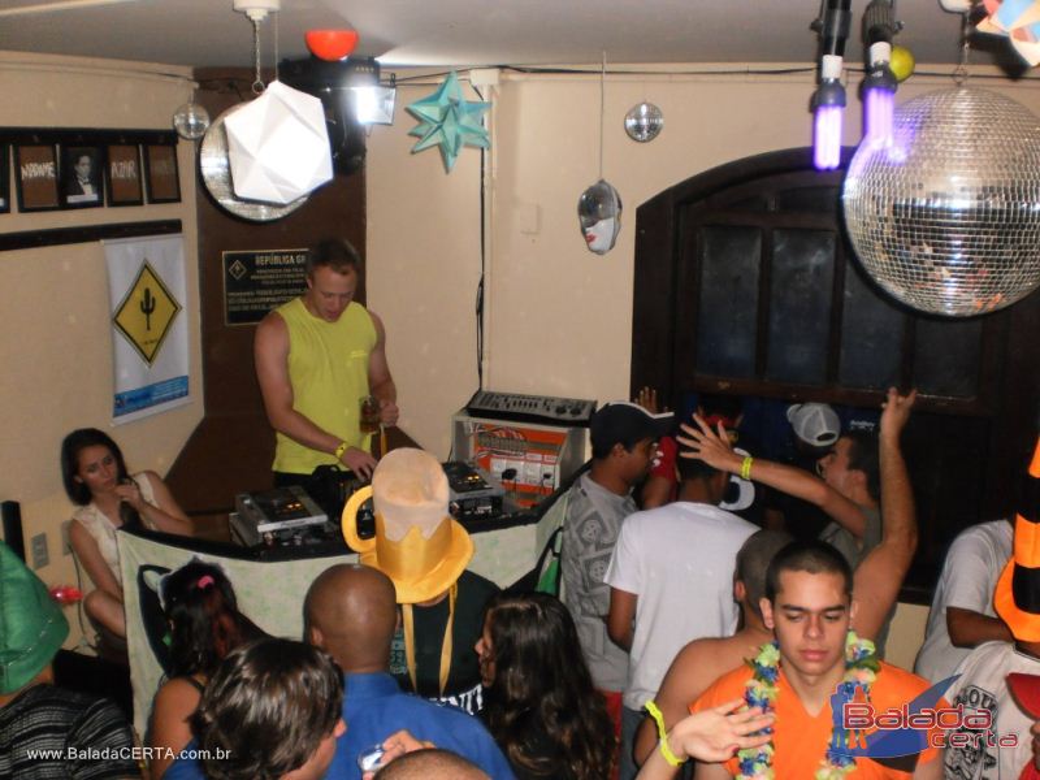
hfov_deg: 51.4
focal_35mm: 36
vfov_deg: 39.7
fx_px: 1082
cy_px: 390
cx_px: 520
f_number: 3.1
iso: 320
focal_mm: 6.3
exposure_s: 1/30
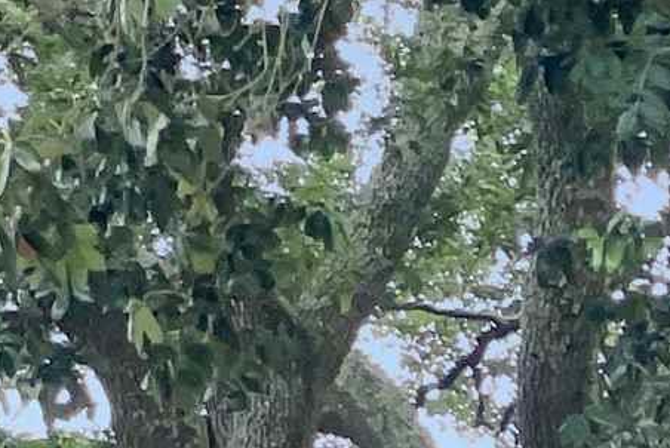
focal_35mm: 452
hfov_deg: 4.4
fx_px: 8417
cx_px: 2056
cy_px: 1636
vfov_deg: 3.0
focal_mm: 7.5
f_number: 2.2
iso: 40
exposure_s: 1/122
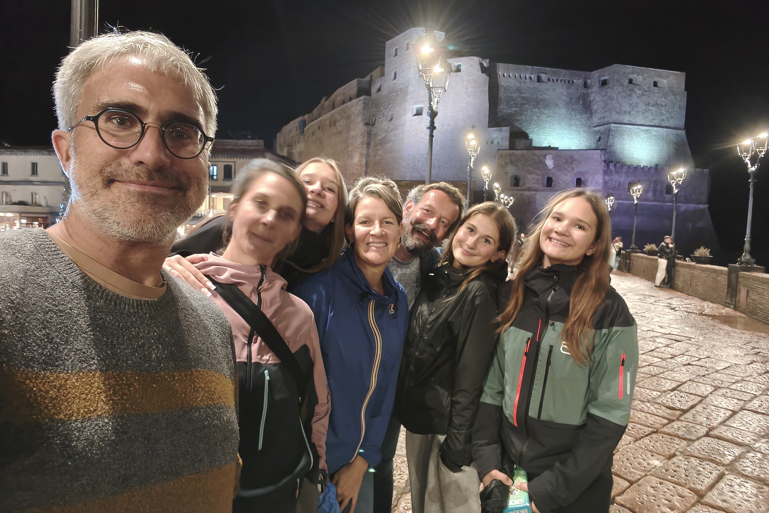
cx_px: 383
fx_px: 470
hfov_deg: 78.6
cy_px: 264
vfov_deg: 57.2
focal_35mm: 22
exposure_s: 1/16.7
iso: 11003
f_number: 2
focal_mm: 3.09
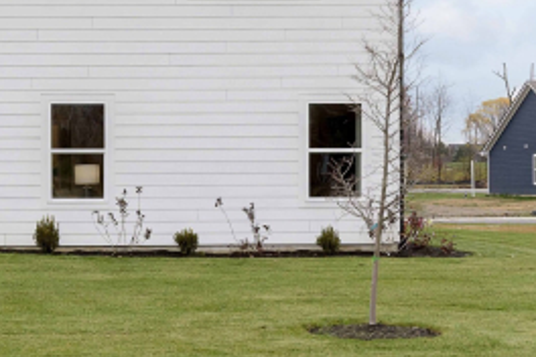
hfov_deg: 23.3
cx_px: 52
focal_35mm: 85
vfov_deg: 15.7
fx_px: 1265
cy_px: -22
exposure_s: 1/500
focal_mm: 30
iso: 320
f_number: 5.6
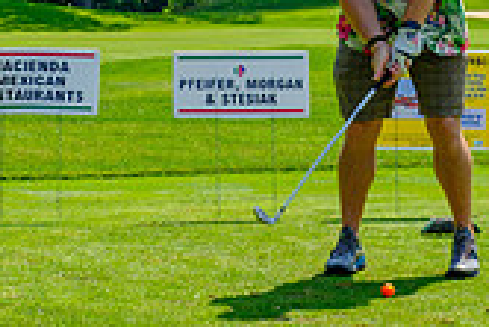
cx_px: 415
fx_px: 2692
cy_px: 50
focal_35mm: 198
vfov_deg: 6.9
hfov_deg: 10.3
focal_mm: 48.4
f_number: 5.6
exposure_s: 1/320
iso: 200
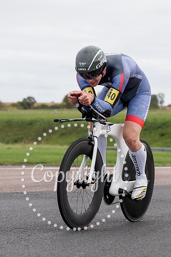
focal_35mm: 159
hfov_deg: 8.6
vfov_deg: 12.9
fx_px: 1133
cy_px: 134
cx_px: 93
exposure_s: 1/1000
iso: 125
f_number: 3.5
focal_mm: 70
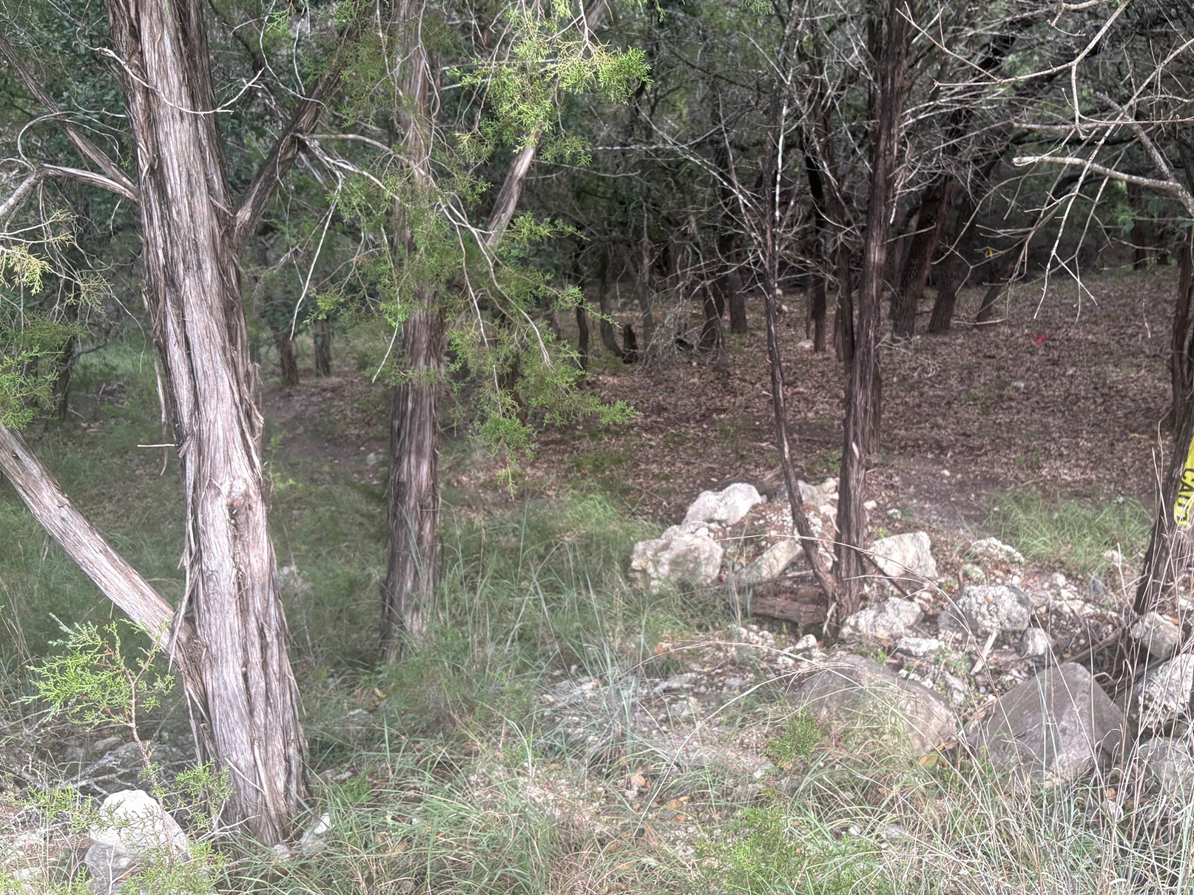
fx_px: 1138
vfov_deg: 42.8
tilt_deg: -12.1
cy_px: 388
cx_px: 716
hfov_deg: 55.0
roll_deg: +1.5
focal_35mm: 33
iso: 40
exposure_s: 1/191
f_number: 1.6
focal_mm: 5.96
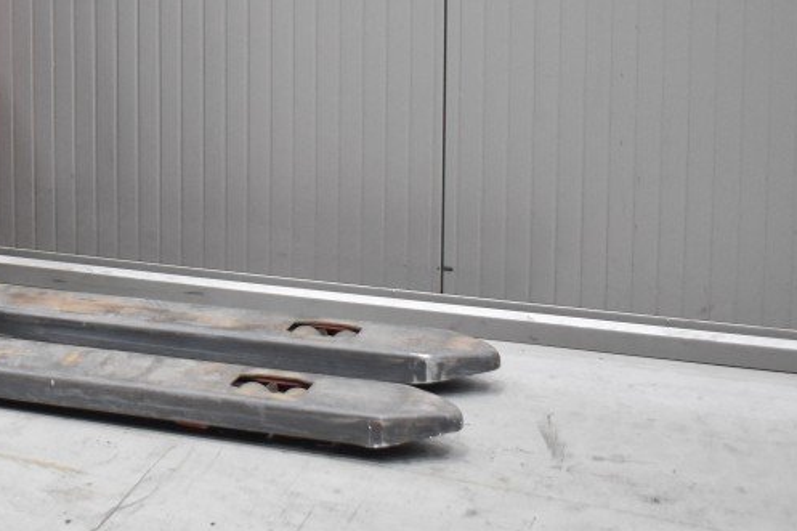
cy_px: -67
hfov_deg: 22.1
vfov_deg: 15.3
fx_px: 1925
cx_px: -83
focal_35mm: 87
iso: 1600
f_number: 4
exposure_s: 1/60
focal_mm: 24
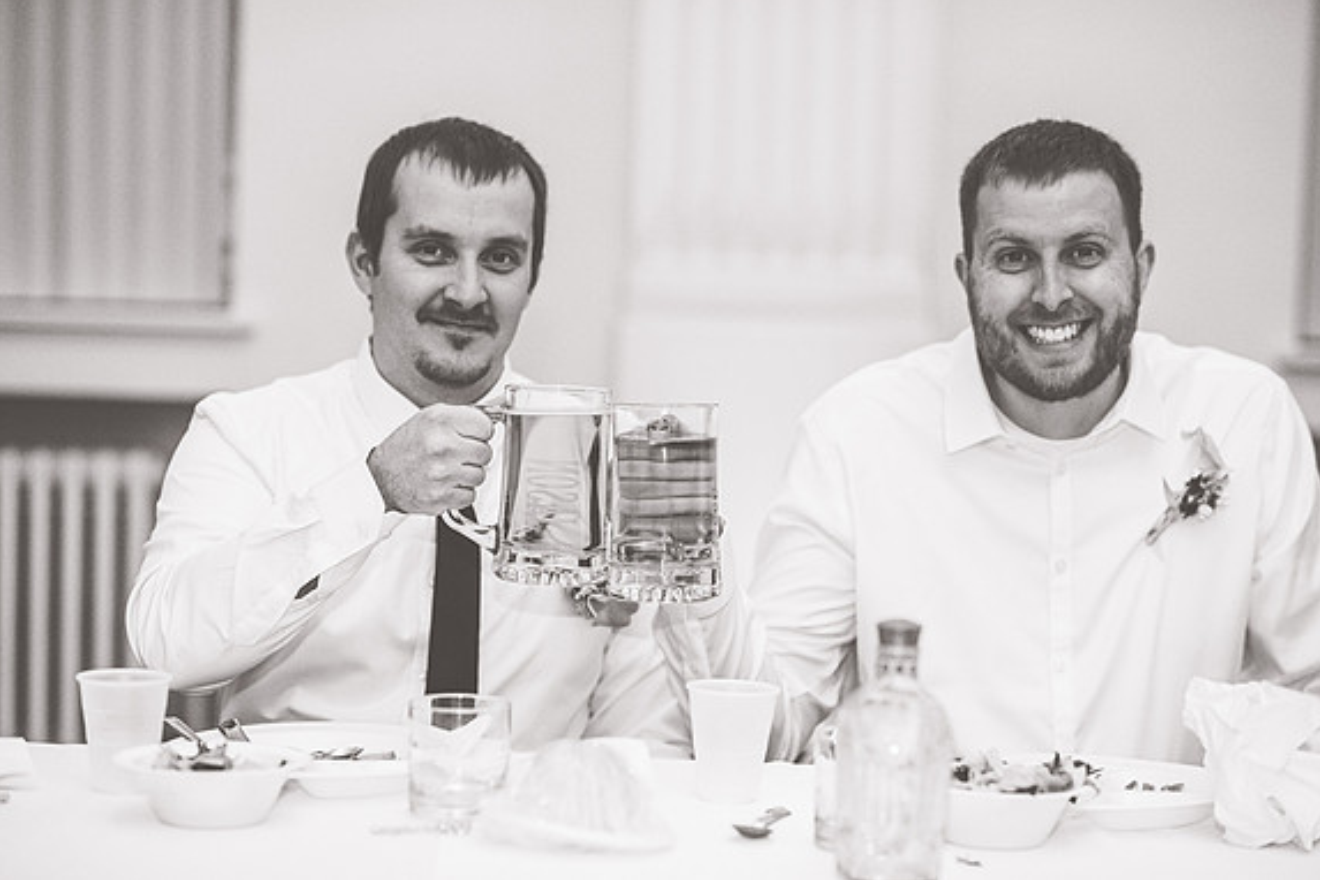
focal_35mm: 86
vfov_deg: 15.9
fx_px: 3153
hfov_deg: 23.6
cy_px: 437
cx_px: 663
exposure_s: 1/125
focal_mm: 85
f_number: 2.2
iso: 640
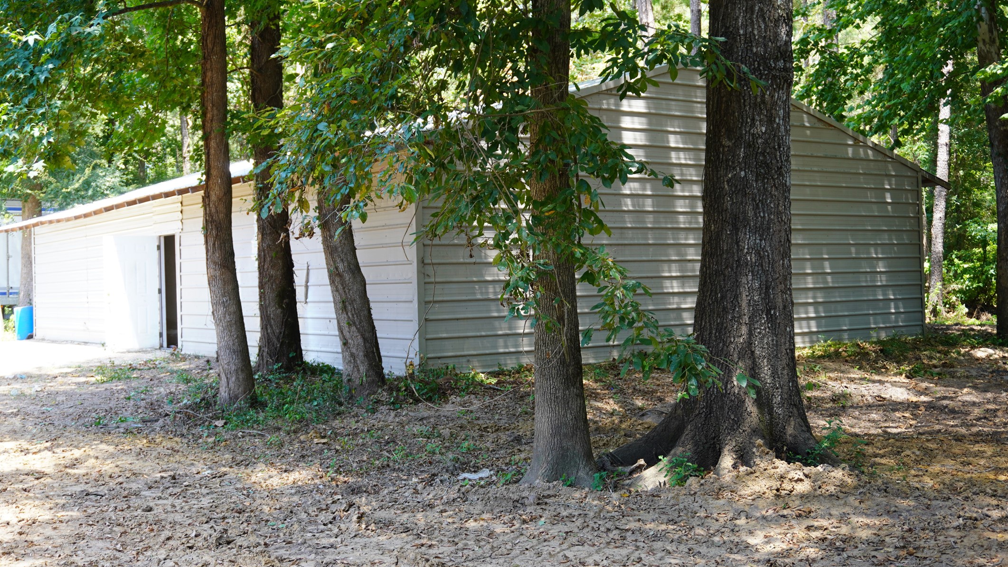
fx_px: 1203
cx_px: 500
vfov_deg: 26.5
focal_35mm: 45
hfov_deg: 45.5
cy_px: 260
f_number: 4.5
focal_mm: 28
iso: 160
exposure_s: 1/60
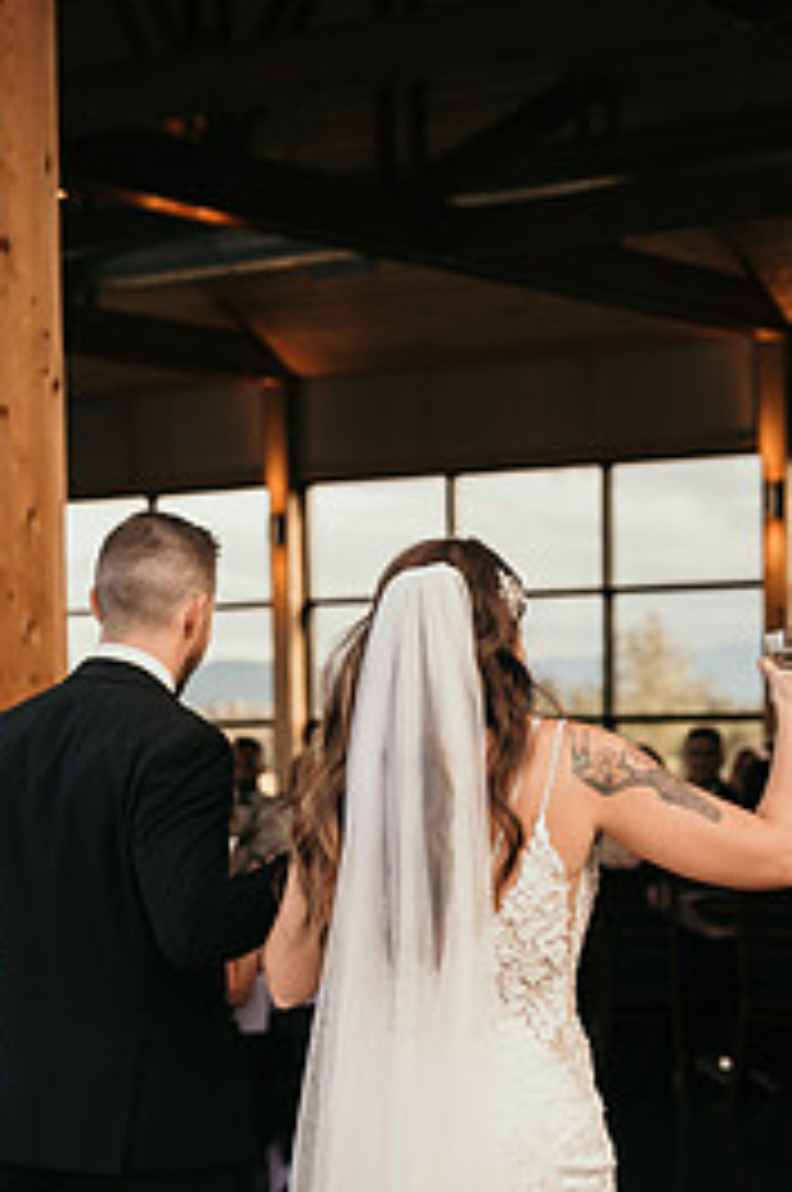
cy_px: 837
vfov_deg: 23.8
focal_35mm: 85
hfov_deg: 16.0
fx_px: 2812
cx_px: 472
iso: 200
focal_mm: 50
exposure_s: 1/320
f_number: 3.2
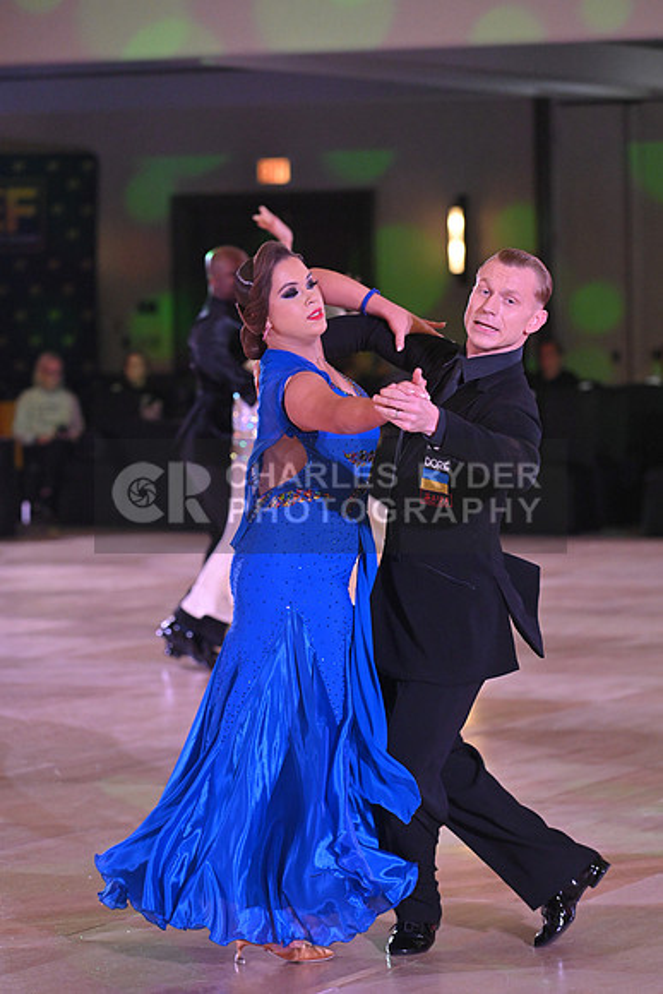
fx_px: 4003
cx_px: 332
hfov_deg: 9.5
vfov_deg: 14.2
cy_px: 497
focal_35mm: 145
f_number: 4.5
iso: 3200
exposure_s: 1/400
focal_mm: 145
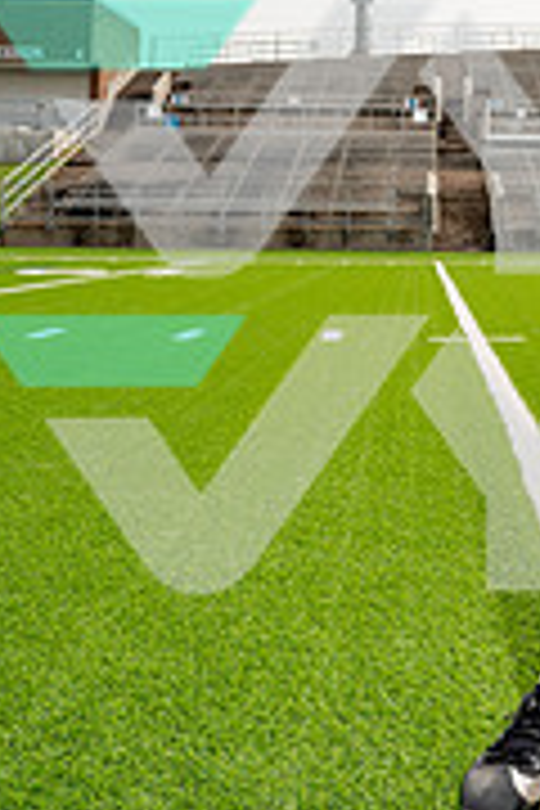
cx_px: 648
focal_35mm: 55
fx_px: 1237
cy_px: 140
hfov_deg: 22.7
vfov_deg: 34.9
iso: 100
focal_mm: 22
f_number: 8
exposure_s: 1/250
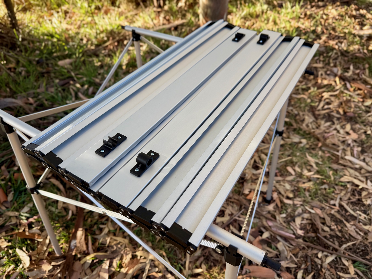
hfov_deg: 71.6
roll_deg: +0.8
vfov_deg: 56.8
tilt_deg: -44.3
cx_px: 186
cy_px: 140
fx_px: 258
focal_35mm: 24
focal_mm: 6.76
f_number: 1.78
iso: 80
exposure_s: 1/543
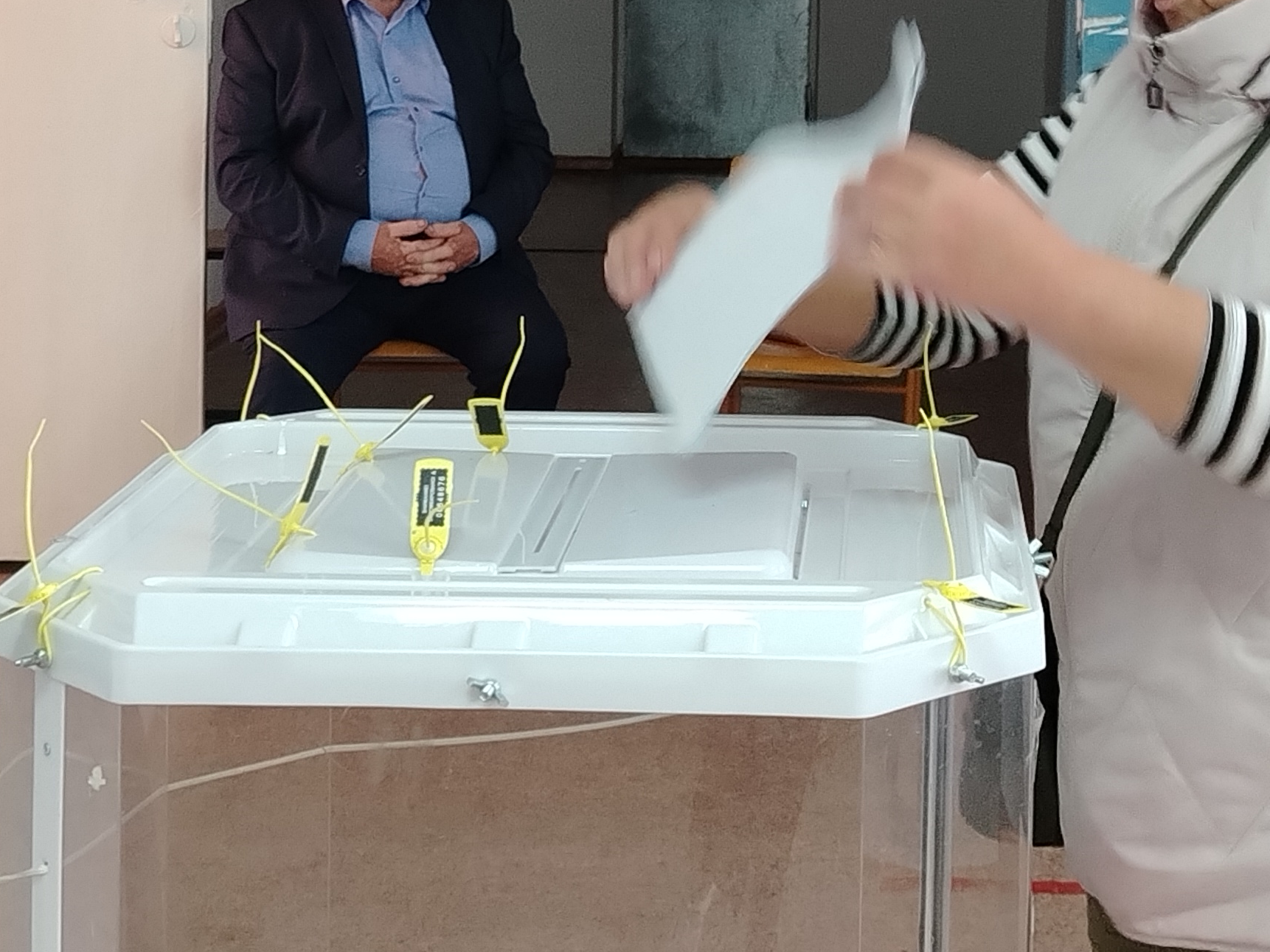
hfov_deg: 24.6
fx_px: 2898
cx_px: 881
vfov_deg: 18.3
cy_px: 41
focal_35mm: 79
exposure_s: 1/33.3
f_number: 1.75
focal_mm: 5.25
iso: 1291
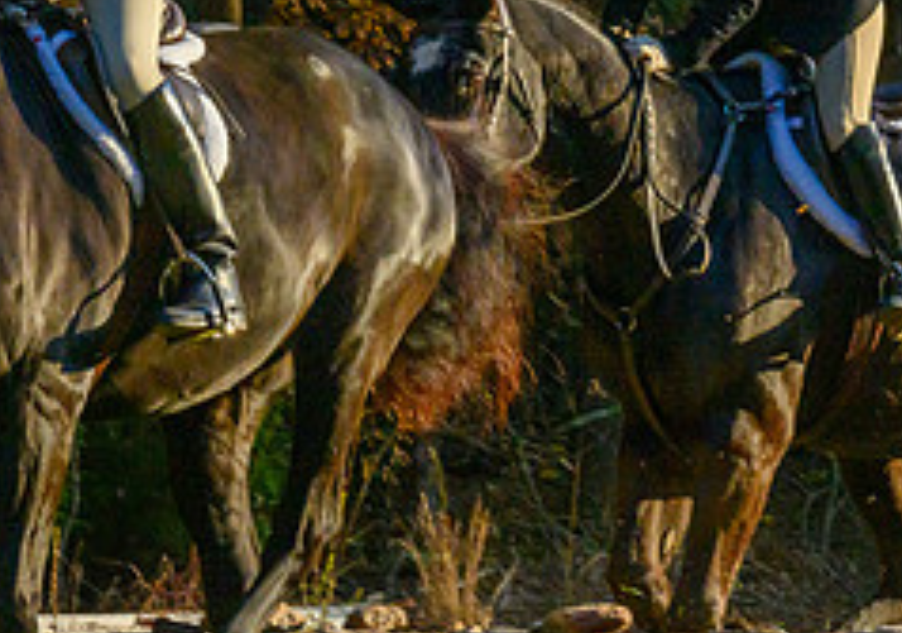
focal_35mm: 404
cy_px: 145
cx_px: 98
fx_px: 10288
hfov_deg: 5.0
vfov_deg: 3.5
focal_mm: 160
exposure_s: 1/400
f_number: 22
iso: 1250
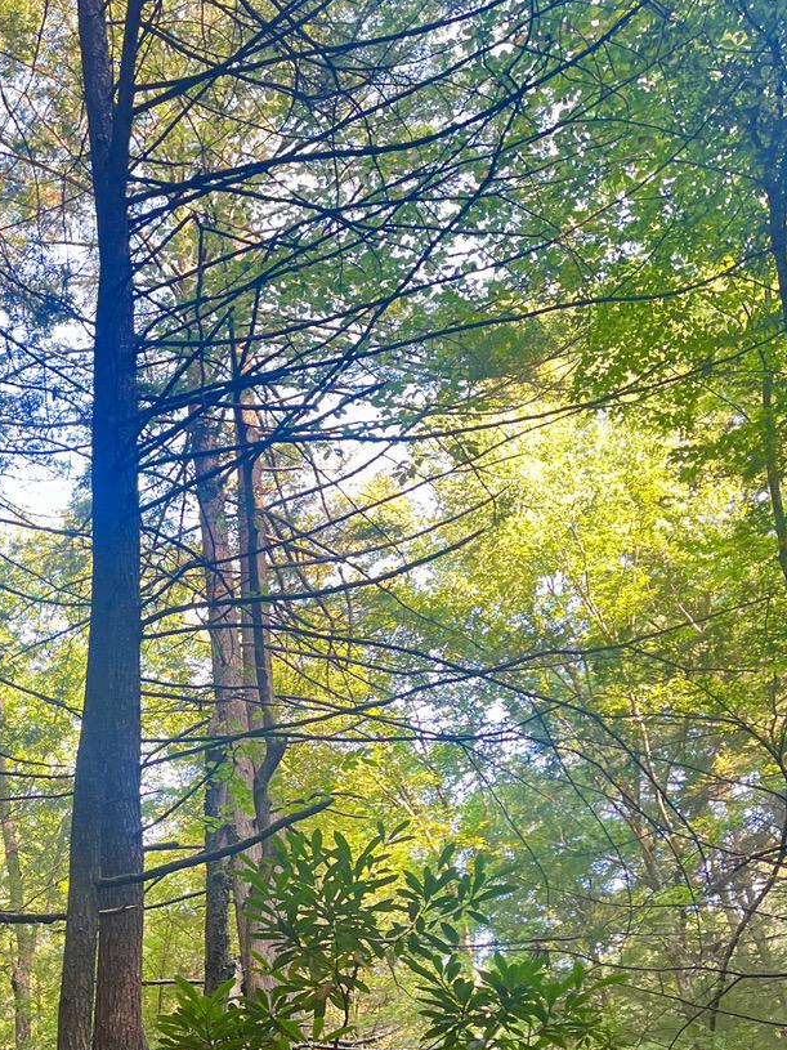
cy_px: 946
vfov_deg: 36.5
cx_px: 46
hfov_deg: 28.3
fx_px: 1486
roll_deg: +1.0
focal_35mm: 49
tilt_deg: +21.1
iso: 125
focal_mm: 5.1
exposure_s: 1/108
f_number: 1.6
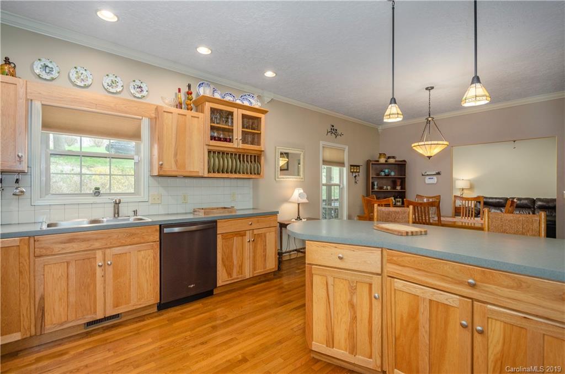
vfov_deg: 71.7
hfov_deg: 95.1
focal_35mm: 16
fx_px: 258
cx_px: 282
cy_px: 187
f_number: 7.1
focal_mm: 11
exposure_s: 1/80
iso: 500
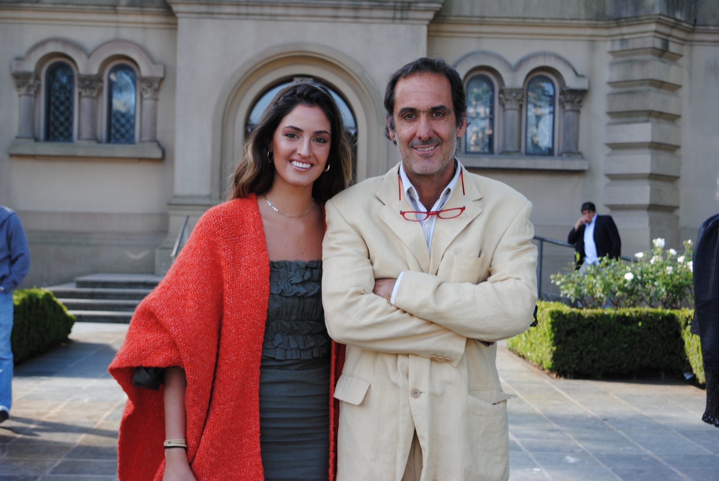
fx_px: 1080
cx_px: 360
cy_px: 240
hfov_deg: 36.8
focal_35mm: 54
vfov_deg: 25.1
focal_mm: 36
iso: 160
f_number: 5.6
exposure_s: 1/125
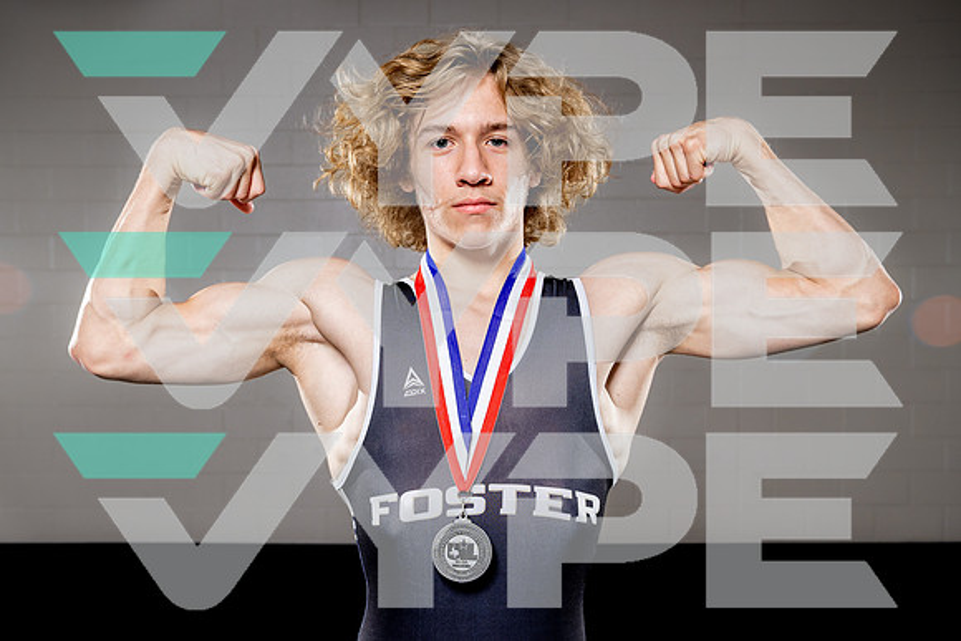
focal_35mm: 42
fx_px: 1123
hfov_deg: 46.3
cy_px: 350
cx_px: 448
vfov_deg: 31.9
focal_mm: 34
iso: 320
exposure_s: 1/250
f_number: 5.6
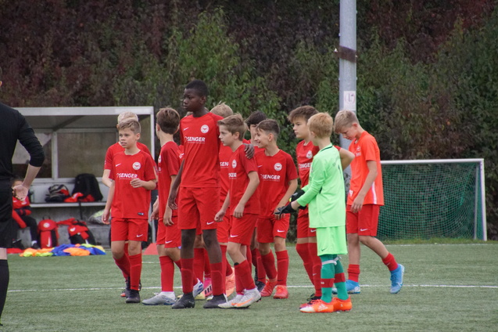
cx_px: 249
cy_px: 166
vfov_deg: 3.3
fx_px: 5807
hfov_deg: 4.9
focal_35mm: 420
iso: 3200
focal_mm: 280
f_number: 6.3
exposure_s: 1/800
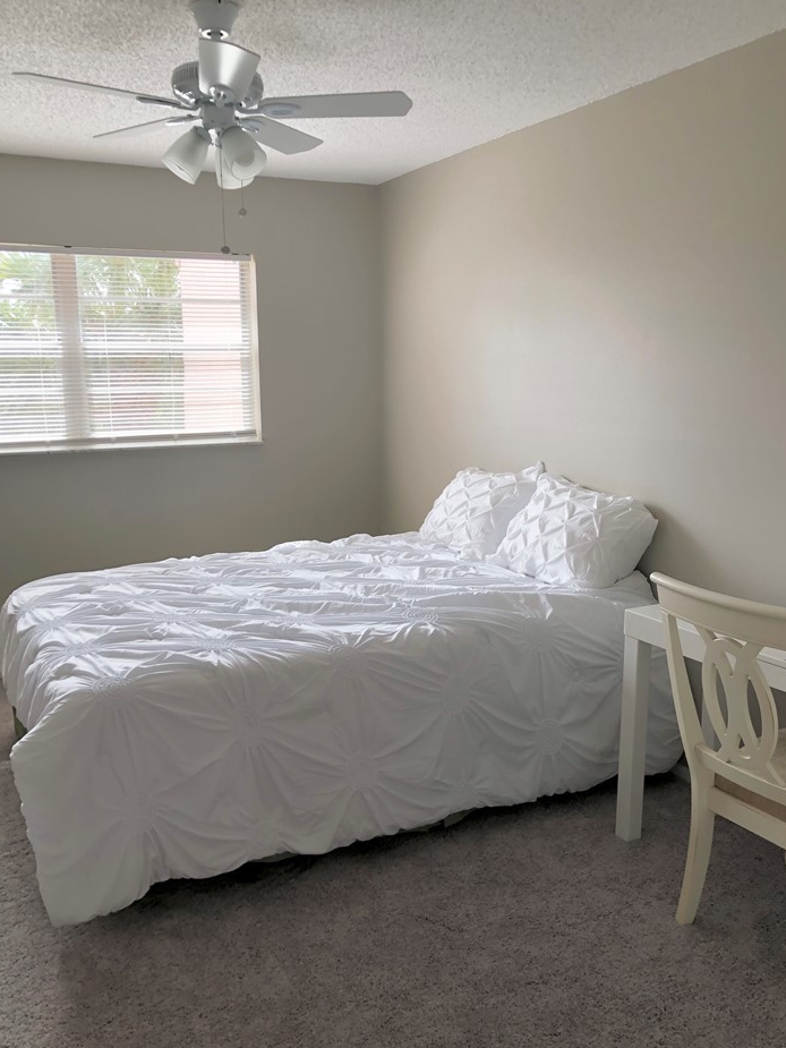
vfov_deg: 58.3
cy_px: 542
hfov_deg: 45.4
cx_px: 368
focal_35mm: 31
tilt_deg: -9.4
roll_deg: -0.7
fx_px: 938
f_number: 1.8
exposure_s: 1/120
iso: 25
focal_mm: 3.99
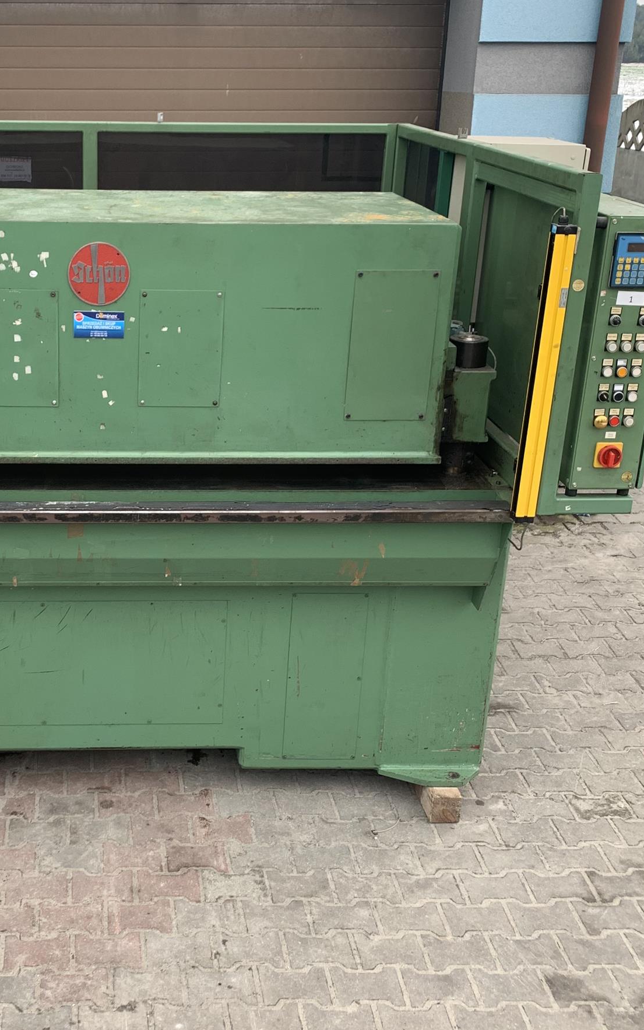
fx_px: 1235
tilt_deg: -21.1
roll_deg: -0.6
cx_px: 122
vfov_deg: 45.2
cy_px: 550
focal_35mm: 44
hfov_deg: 28.6
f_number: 1.8
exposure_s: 1/205
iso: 25
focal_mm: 4.25
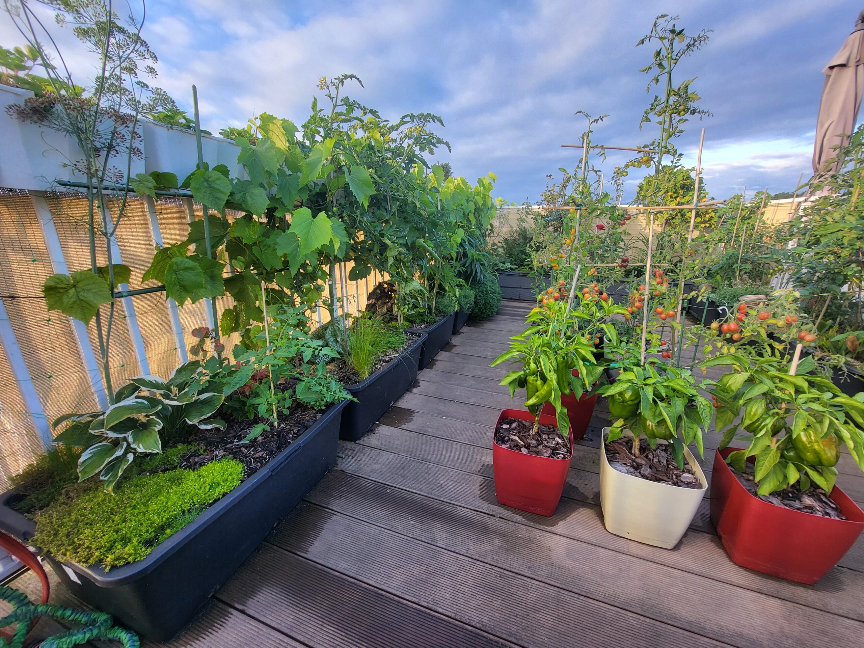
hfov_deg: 106.2
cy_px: 324
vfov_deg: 89.9
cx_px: 432
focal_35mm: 13
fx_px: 324
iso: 32
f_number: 2.2
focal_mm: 1.74
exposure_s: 1/106
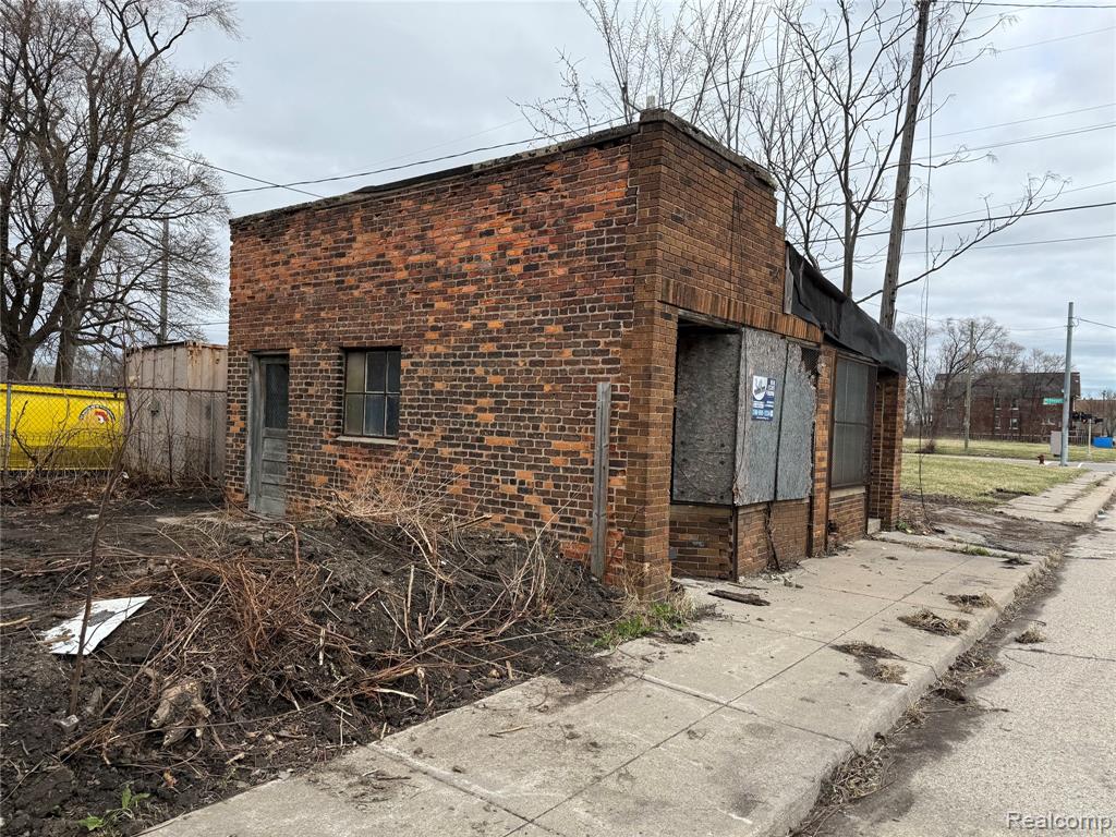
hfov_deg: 71.6
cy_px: 418
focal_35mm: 24
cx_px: 558
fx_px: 774
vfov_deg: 56.8
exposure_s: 1/4405
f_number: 1.78
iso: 80
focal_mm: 6.76
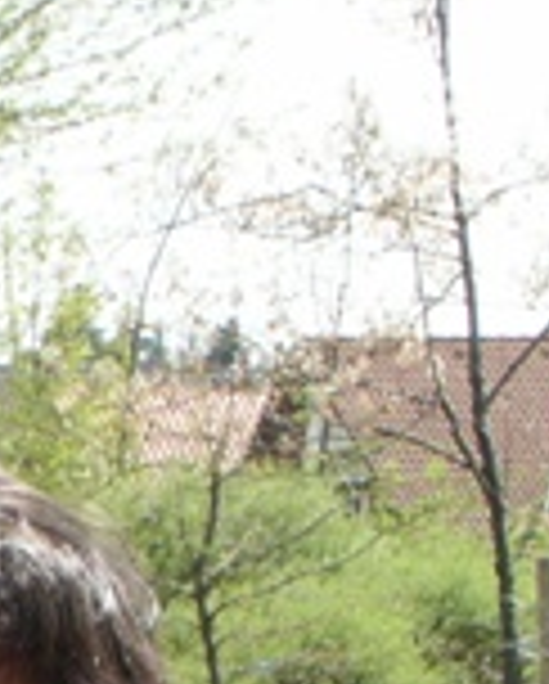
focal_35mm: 226
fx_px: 4581
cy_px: 1026
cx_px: -950
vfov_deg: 8.4
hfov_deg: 6.4
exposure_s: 1/350
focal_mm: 11.53
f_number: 8
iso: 200
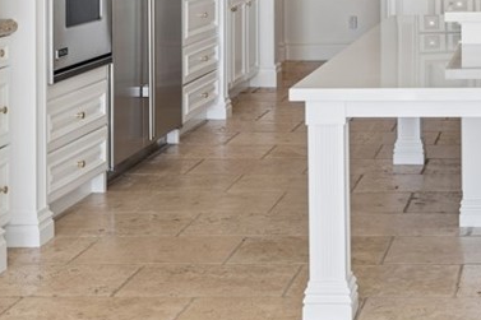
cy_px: -85
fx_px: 1269
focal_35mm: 95
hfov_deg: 20.5
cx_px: 527
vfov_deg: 13.9
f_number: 9
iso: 100
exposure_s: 1/15
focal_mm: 35
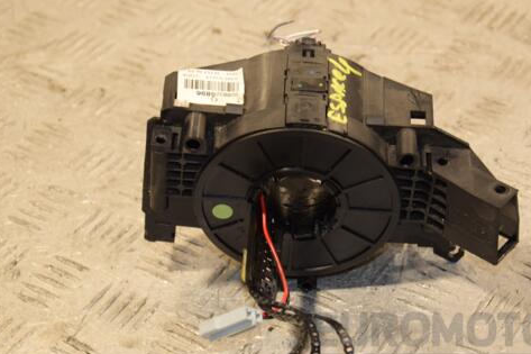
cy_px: 180
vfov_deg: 13.8
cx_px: 294
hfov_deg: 20.6
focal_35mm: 99
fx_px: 1460
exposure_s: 1/125
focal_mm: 52
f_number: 5
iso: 800
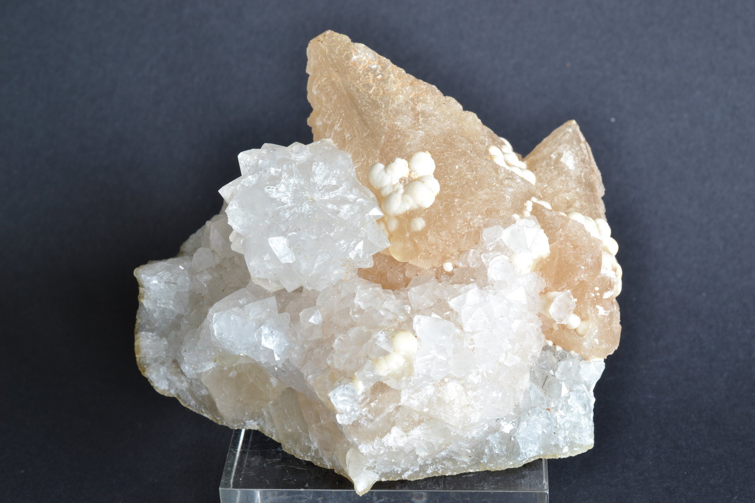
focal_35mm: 60
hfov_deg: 33.4
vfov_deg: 22.6
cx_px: 378
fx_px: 1258
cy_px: 252
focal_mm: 40
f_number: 16
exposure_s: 1
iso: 100
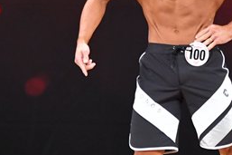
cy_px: 69
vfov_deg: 1.8
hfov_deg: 2.7
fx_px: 4959
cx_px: 189
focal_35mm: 770
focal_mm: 170
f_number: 5.6
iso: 3200
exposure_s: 1/400
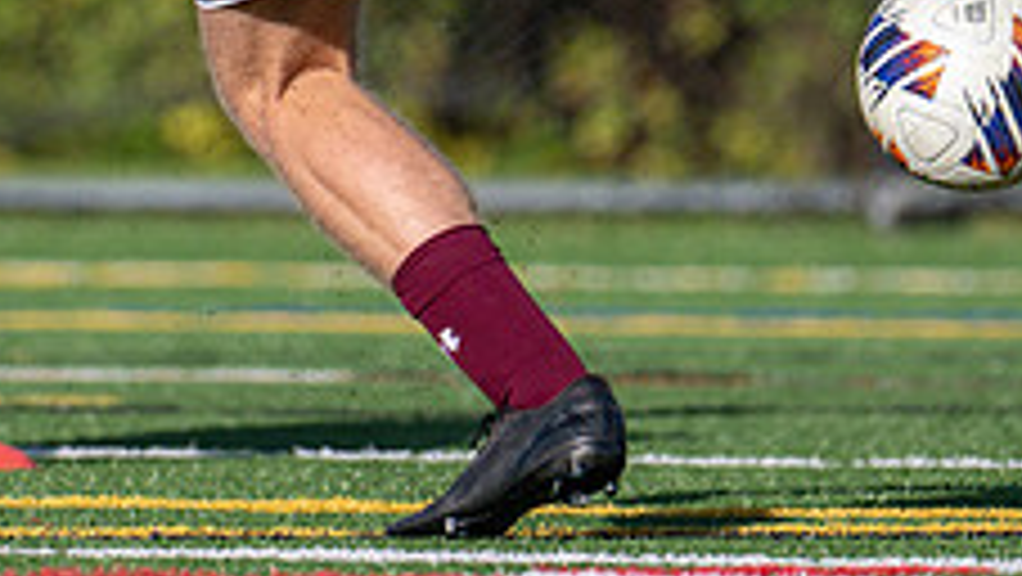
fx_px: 43493
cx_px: 212
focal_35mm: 1604
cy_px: -253
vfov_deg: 0.8
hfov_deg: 1.3
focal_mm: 400
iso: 360
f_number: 4.5
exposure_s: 1/2500
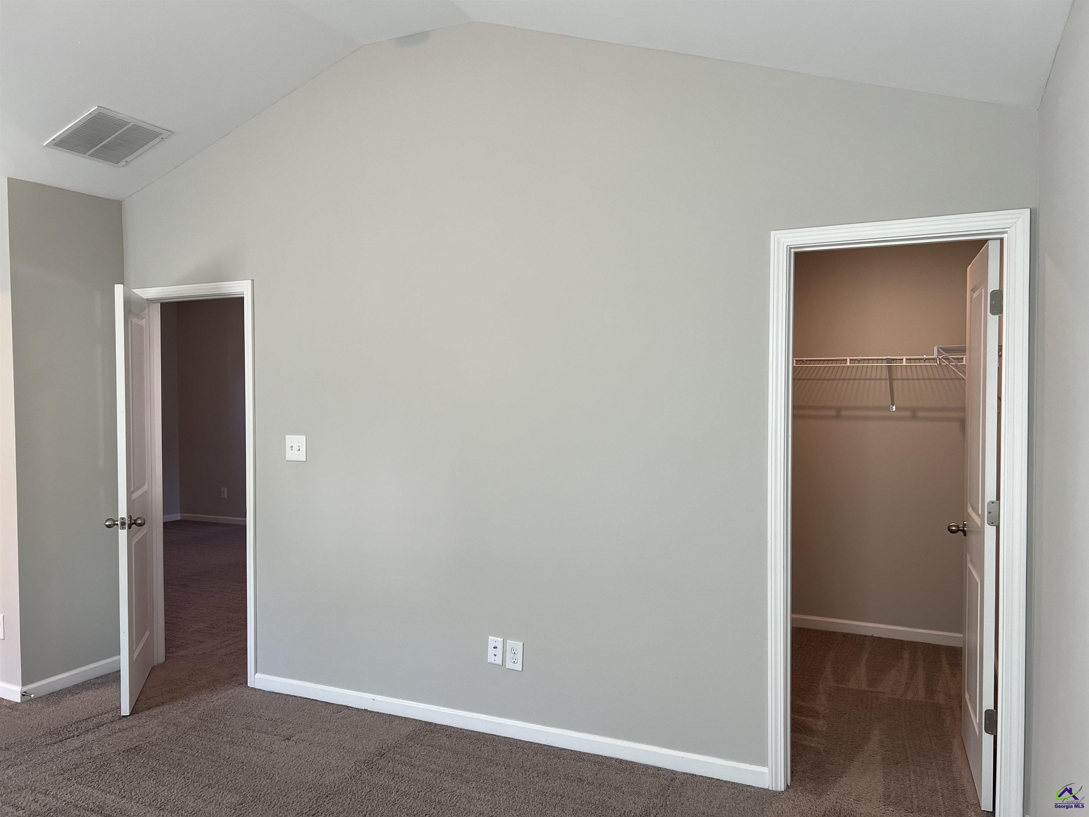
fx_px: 818
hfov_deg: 67.3
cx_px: 544
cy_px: 408
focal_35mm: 26
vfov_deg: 53.1
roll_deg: +0.3
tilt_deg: -2.0
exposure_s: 1/120
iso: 80
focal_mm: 5.7
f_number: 1.5
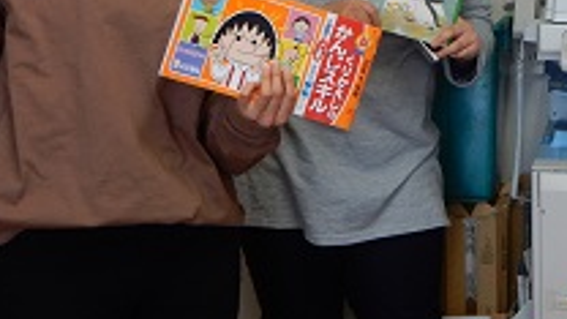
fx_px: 1564
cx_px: 574
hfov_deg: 19.9
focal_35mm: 104
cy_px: -95
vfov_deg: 11.4
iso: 220
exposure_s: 1/30
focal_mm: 7.6
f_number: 4.2
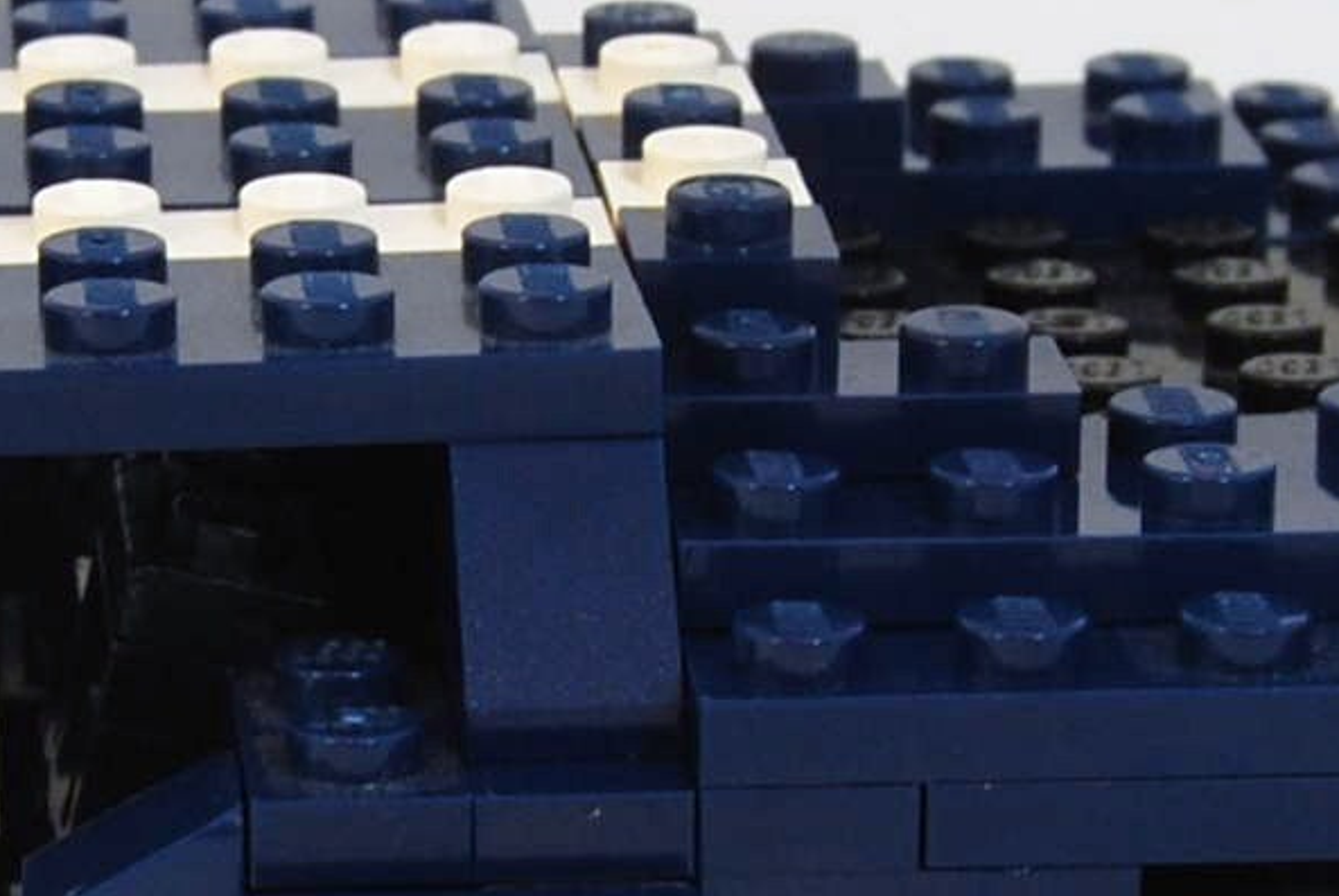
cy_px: 609
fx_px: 7299
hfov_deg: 10.4
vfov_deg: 7.0
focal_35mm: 196
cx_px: 135
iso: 140
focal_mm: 20
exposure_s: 1/60
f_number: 8
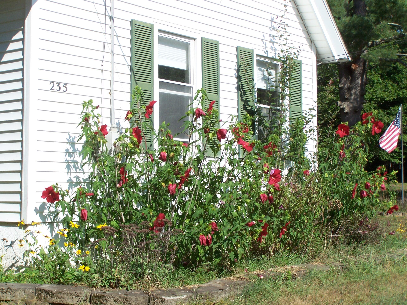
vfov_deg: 21.9
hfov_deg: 29.0
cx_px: 204
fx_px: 788
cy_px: 152
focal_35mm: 67
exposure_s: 1/500
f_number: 4.5
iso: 80
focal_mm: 11.1
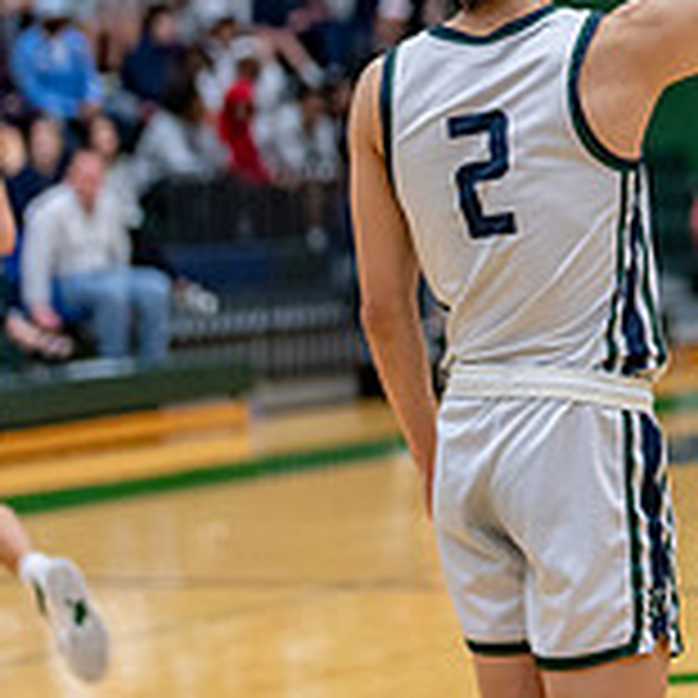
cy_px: 86
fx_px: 3878
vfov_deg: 10.2
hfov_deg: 10.0
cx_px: 959
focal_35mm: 170
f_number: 1.2
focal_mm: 50
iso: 800
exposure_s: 1/1000
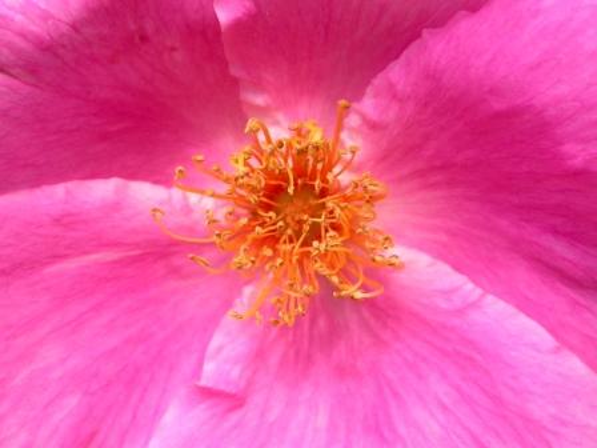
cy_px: 224
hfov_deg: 30.3
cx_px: 298
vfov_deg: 22.9
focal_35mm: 64
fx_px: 1104
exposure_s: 1/206
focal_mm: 13.3
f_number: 6.4
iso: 100
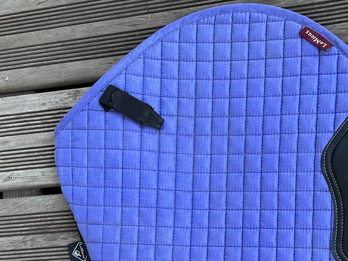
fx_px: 563
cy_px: 279
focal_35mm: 56
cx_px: 247
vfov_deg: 24.5
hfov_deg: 33.8
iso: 125
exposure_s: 1/73
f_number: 1.6
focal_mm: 5.1
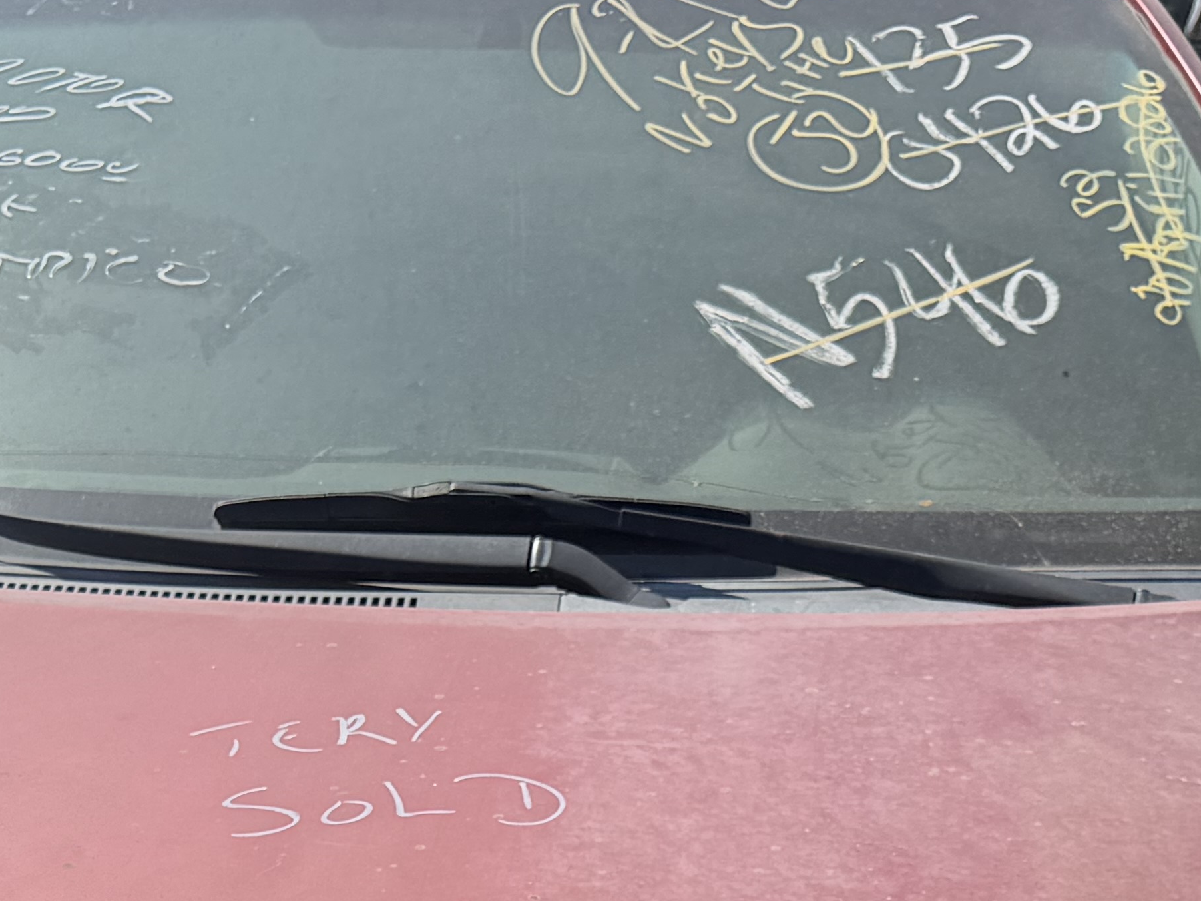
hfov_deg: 25.6
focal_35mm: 76
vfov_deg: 17.4
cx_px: 429
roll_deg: +1.1
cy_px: 1354
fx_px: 2637
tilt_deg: -26.2
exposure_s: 1/4975
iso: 100
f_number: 1.78
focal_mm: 6.76
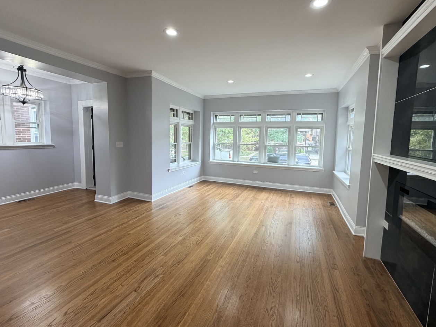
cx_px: 227
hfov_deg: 94.4
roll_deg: -0.7
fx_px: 202
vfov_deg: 78.0
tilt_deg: -5.1
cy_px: 154
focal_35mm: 16
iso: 200
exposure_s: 1/120
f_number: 2.2
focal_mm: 2.22
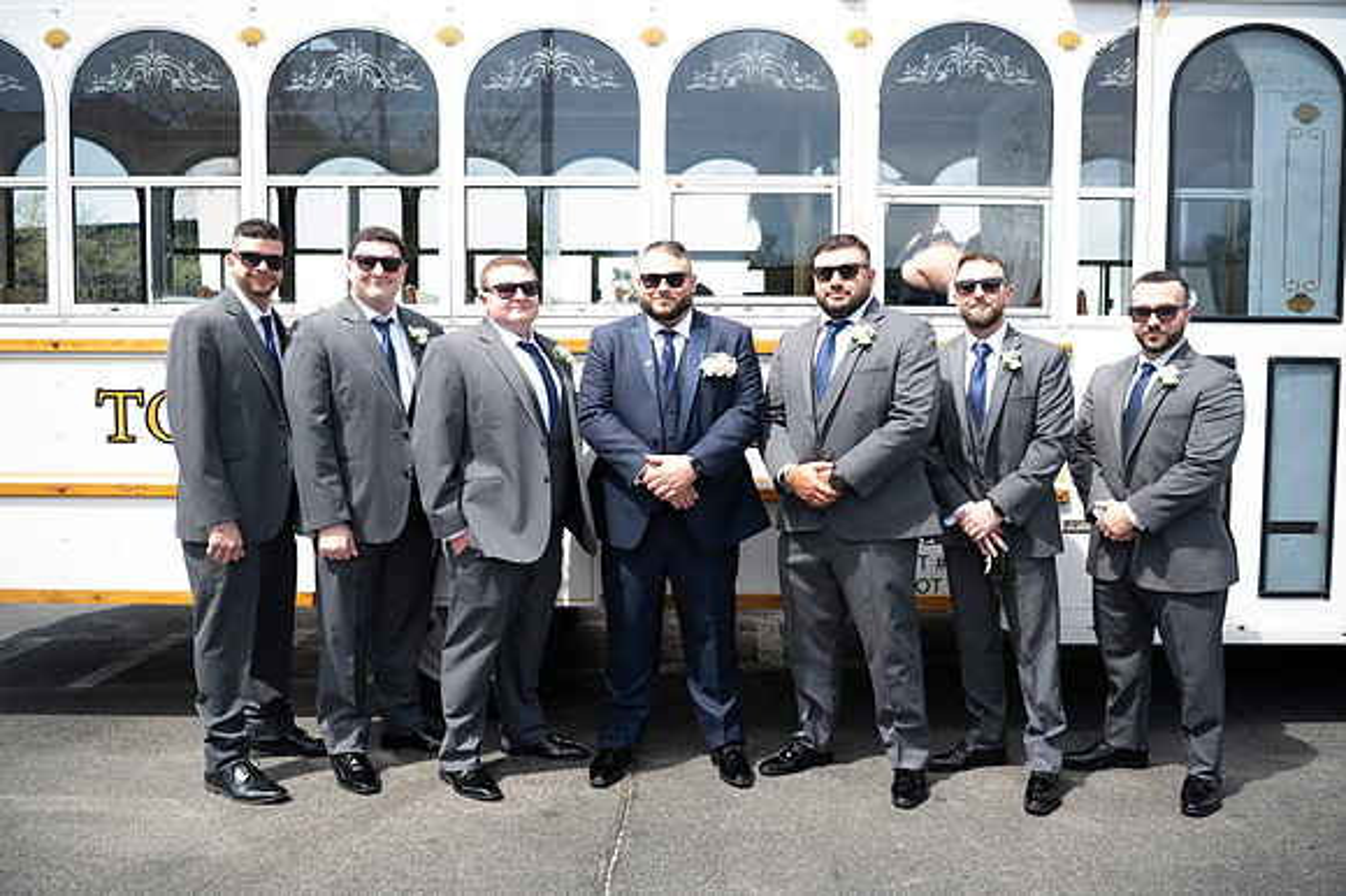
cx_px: 673
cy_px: 448
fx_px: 1121
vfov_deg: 43.6
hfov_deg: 62.0
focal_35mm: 30
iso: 50
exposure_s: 1/400
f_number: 2.8
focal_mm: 30
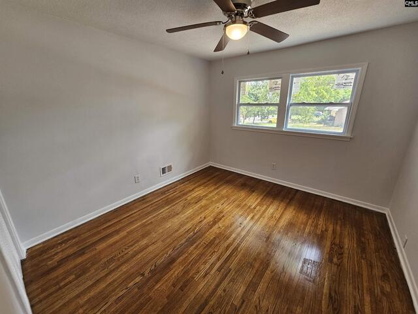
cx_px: 209
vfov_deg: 89.9
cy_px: 157
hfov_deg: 106.2
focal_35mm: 13
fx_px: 157
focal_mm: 2.2
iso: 64
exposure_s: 1/60
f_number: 2.2
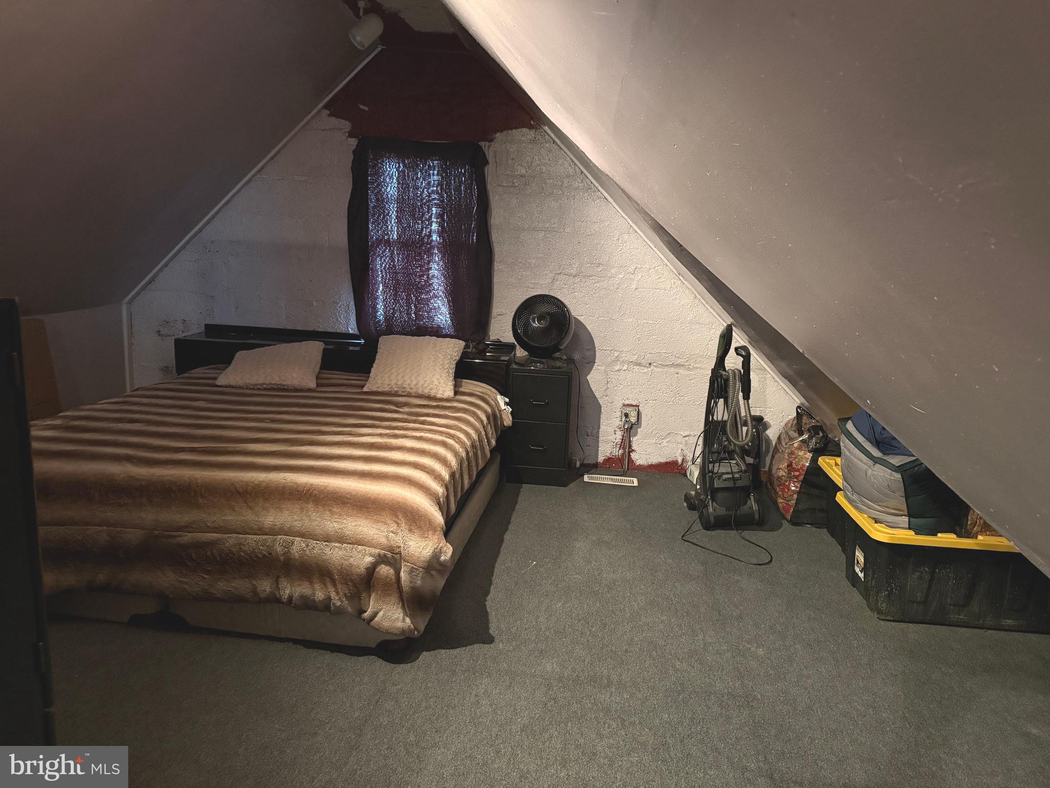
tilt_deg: -12.2
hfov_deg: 71.6
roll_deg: -2.0
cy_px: 394
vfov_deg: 56.8
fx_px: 728
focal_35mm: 24
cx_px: 525
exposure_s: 1/30
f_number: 1.78
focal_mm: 6.76
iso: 1250
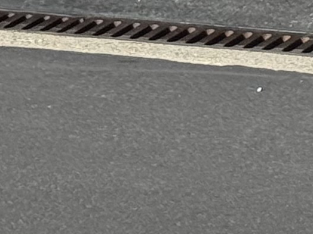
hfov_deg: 5.3
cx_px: 553
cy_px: -314
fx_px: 3337
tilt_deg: -8.7
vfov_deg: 4.0
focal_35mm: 369
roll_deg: +1.0
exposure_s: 1/2179
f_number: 1.78
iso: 64
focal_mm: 6.76
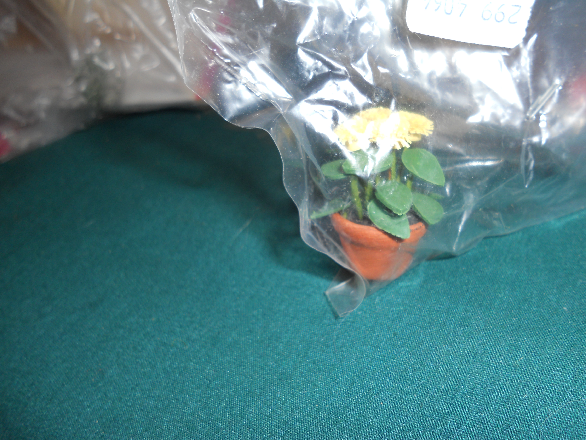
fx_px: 542
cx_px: 293
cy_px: 220
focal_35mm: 32
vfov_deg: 44.2
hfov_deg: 56.8
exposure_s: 1/25
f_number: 8.8
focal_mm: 5.8
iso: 80
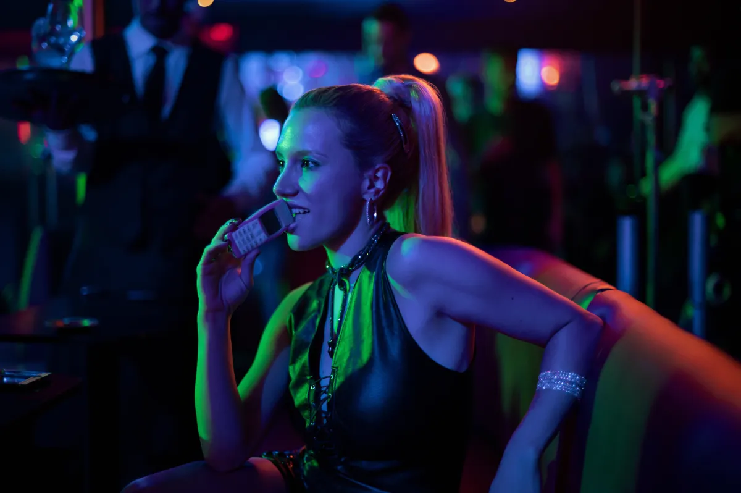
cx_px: 370
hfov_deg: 39.6
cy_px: 246
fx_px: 1028
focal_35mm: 50
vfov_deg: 26.9
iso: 2000
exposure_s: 1/125
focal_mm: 50
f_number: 1.4
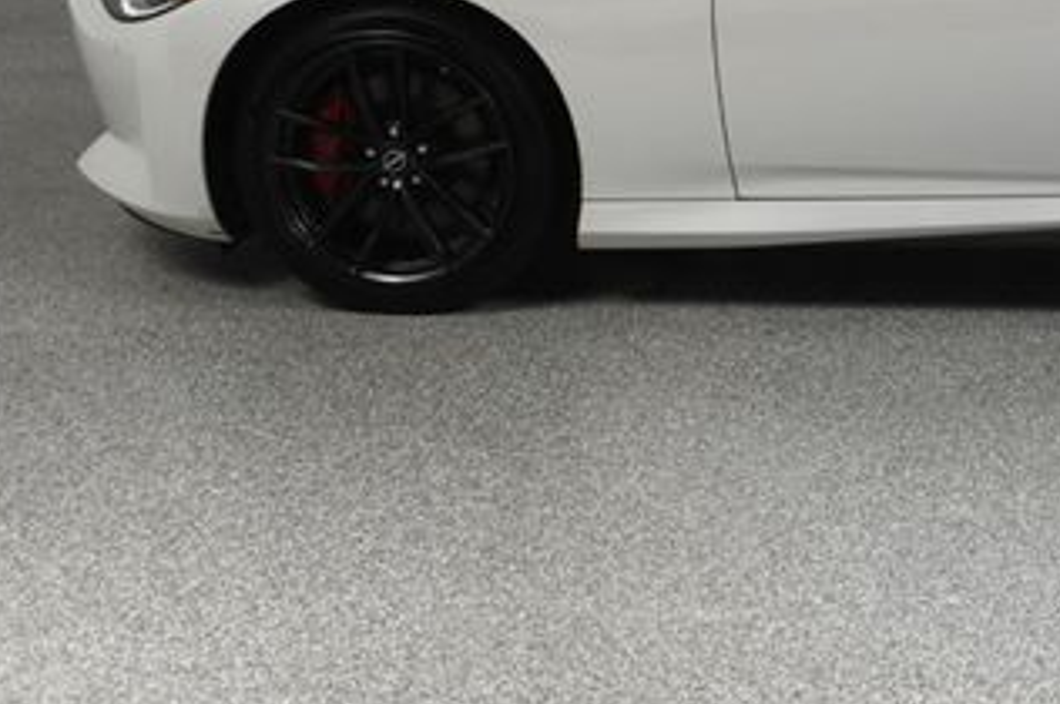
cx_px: 1026
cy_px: 57
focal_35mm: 73
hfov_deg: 26.4
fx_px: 2147
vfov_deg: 18.3
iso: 100
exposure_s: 1/160
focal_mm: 24
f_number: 11
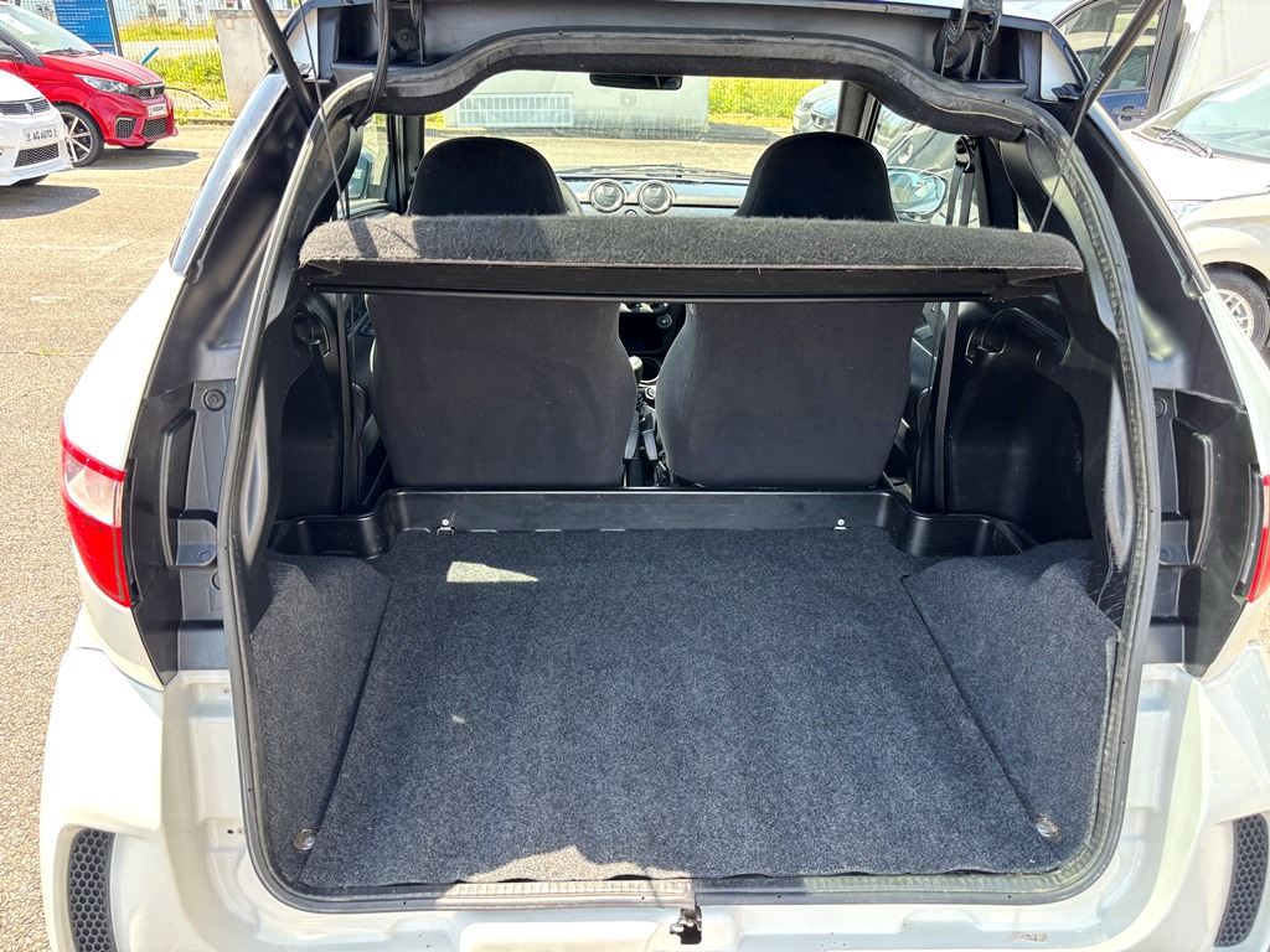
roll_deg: -0.1
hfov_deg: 67.3
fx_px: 954
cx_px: 635
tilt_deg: -25.2
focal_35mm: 26
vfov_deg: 53.1
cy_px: 476
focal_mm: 5.96
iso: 50
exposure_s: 1/172
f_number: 1.6
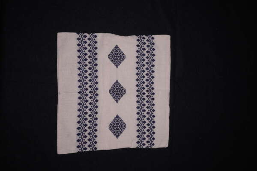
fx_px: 299
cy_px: 86
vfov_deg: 32.0
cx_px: 128
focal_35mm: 42
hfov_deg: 46.5
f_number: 2.8
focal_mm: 41.9
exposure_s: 1/125
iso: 250
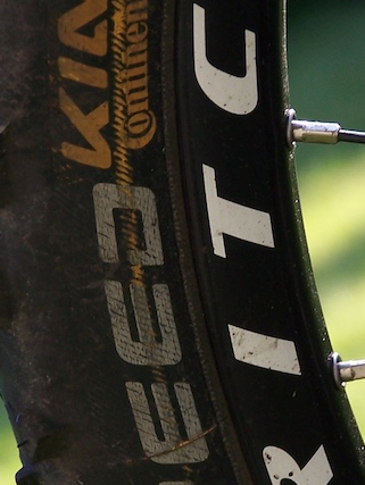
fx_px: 4675
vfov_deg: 5.9
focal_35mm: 333
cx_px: 199
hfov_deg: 4.5
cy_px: 165
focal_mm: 23.1
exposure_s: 1/250
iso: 80
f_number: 3.2
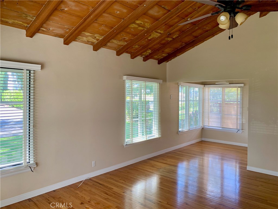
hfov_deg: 67.3
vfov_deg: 53.1
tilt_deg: -0.5
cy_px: 104
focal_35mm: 26
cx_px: 139
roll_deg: -1.1
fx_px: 209
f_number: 1.8
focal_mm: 4.25
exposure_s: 1/121
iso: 80
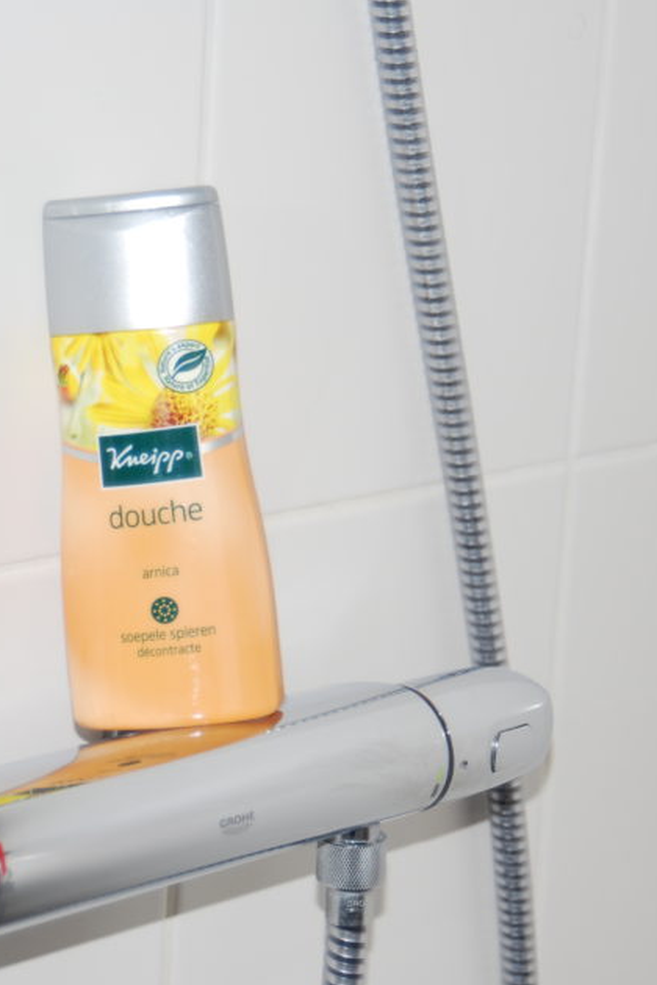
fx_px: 3006
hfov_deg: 12.5
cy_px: 523
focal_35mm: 110
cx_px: 230
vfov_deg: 18.6
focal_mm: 45
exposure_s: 1/60
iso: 200
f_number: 4.5
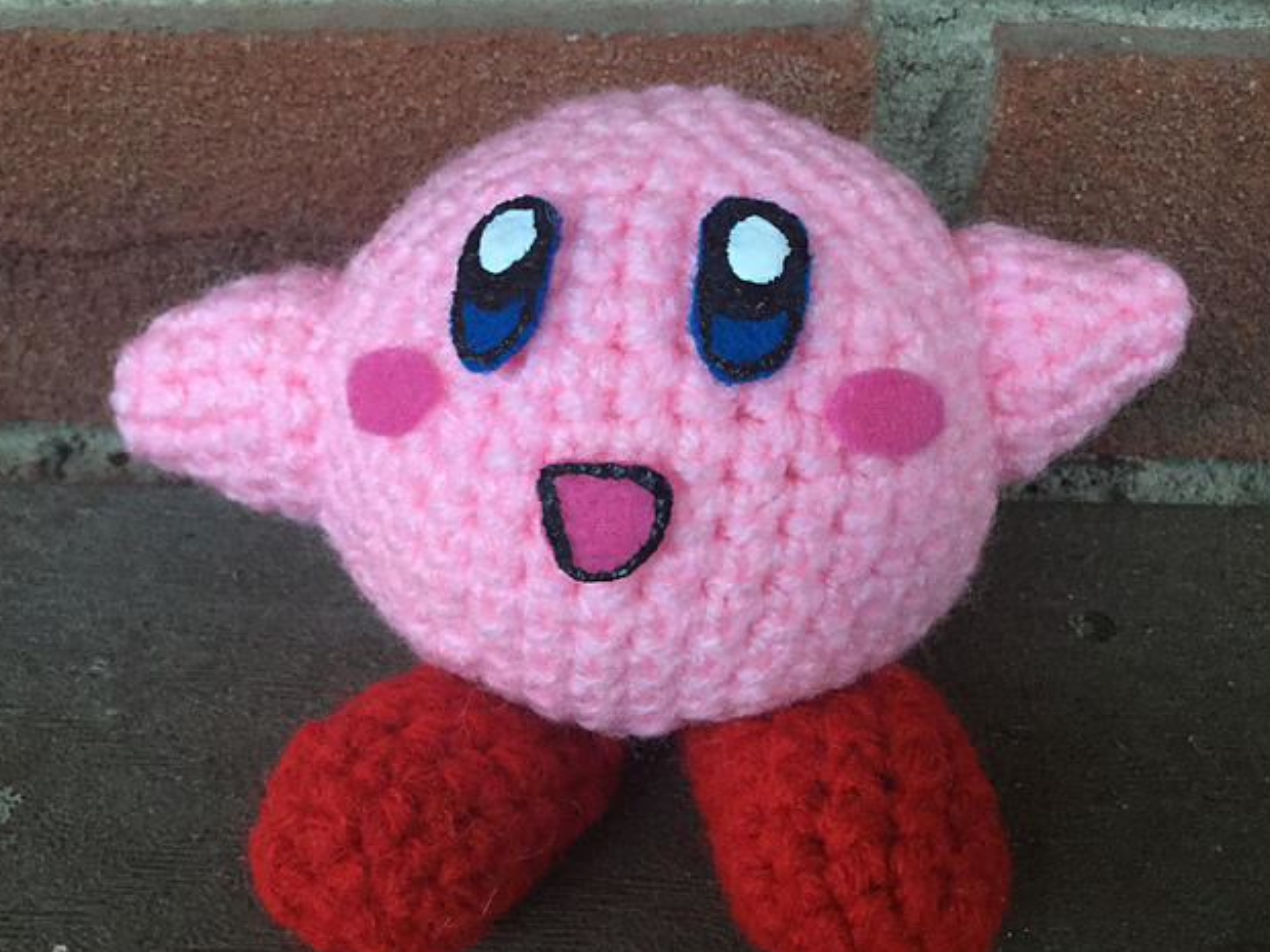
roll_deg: -3.9
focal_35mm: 32
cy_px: 485
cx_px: 641
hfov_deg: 56.8
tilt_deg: -43.1
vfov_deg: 44.2
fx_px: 1174
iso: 200
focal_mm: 3.3
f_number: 2.4
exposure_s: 1/15
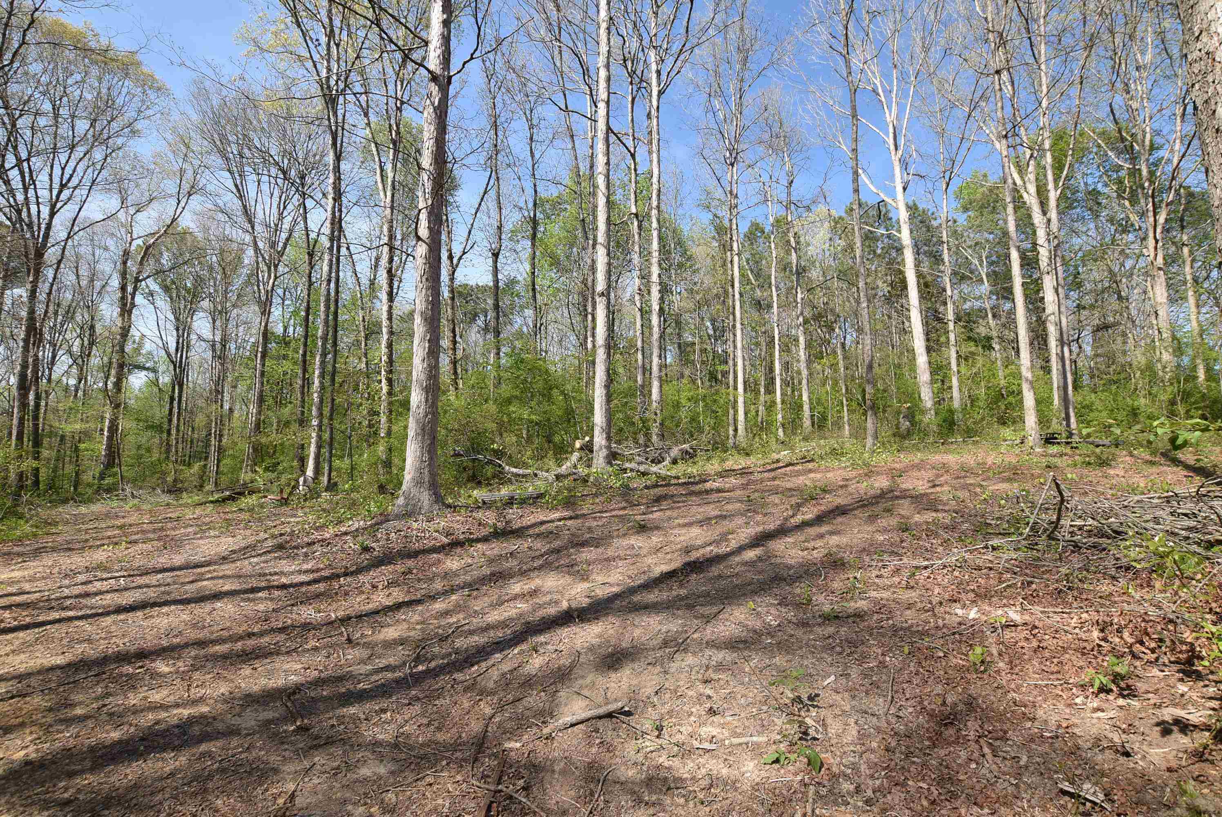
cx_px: 611
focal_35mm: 15
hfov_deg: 100.3
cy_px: 408
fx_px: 510
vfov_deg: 77.4
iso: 100
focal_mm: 10
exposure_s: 1/100
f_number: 8
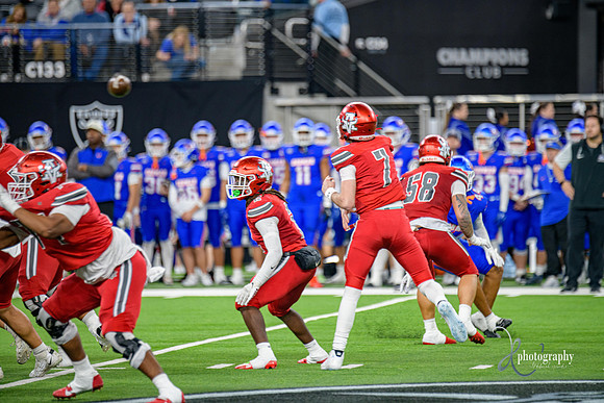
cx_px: 302
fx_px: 5034
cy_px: 202
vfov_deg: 4.6
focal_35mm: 300
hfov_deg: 6.9
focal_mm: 300
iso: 1000
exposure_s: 1/400
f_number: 2.8
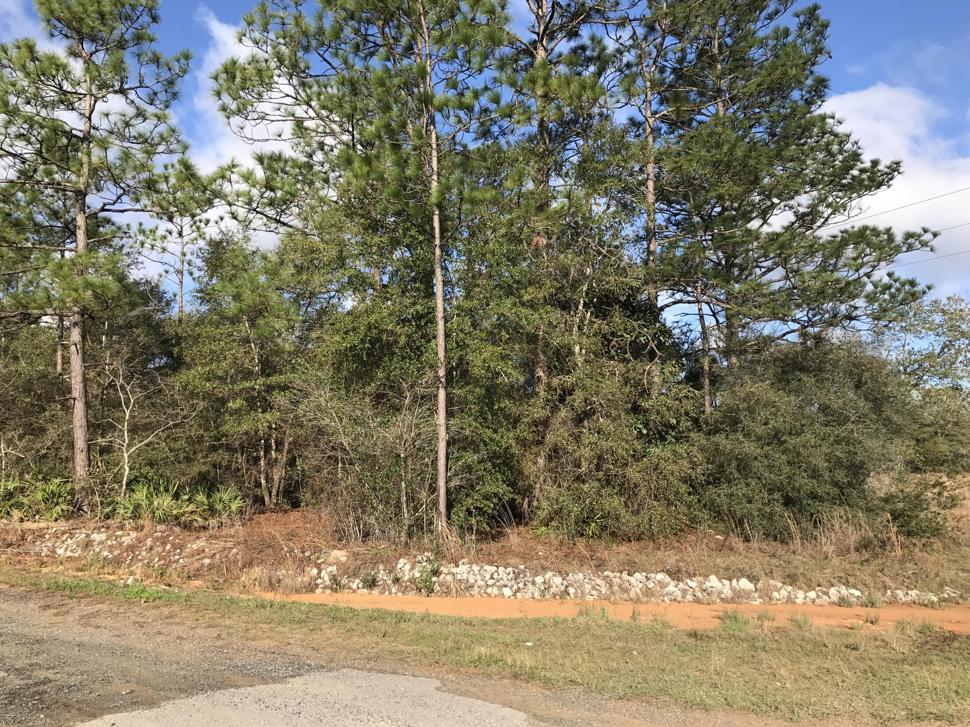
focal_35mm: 30
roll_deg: +1.0
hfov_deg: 59.9
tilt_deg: +7.4
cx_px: 468
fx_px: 841
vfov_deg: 46.8
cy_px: 378
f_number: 1.8
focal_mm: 3.99
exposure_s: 1/1681
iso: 20
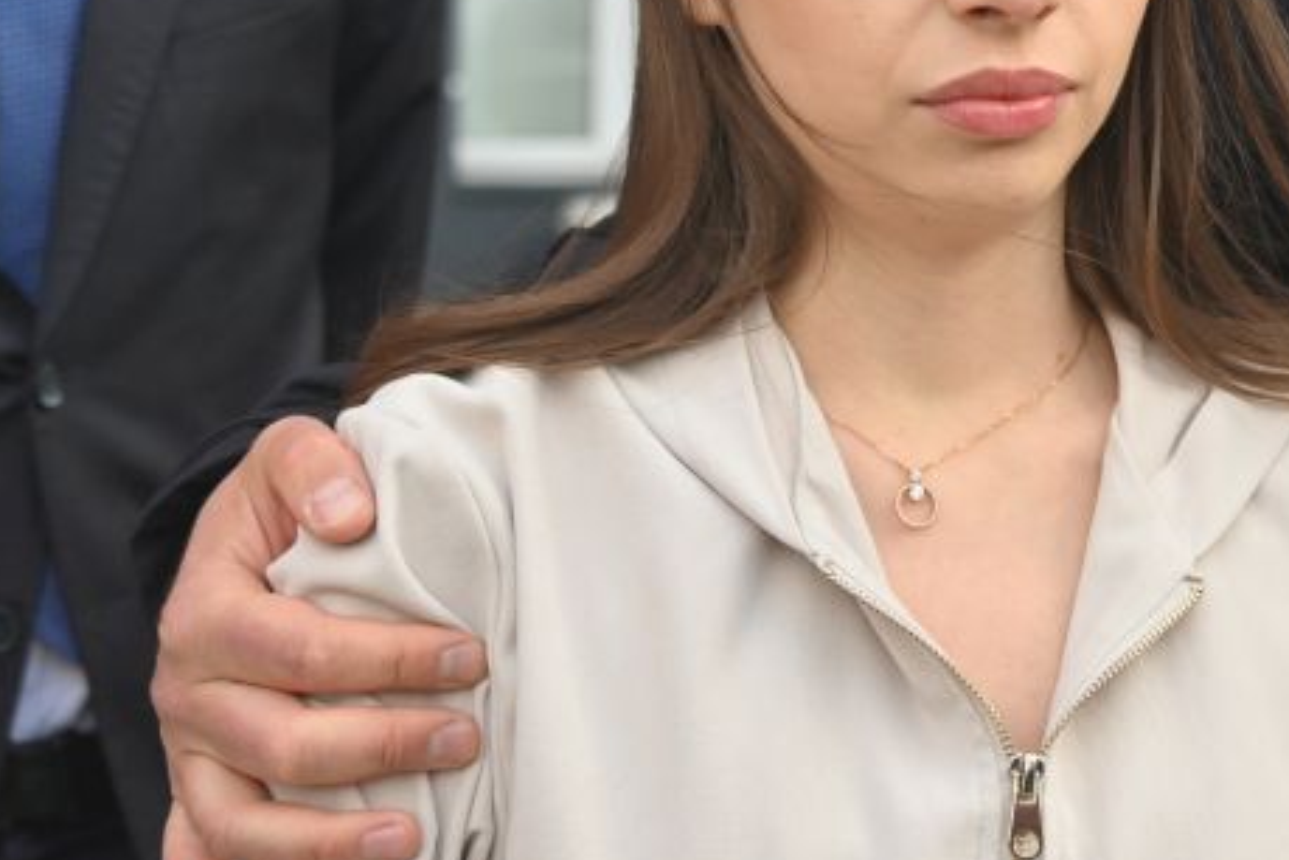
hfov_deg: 19.1
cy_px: -194
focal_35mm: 106
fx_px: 3795
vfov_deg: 12.6
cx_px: 966
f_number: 4
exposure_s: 1/320
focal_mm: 38
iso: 250
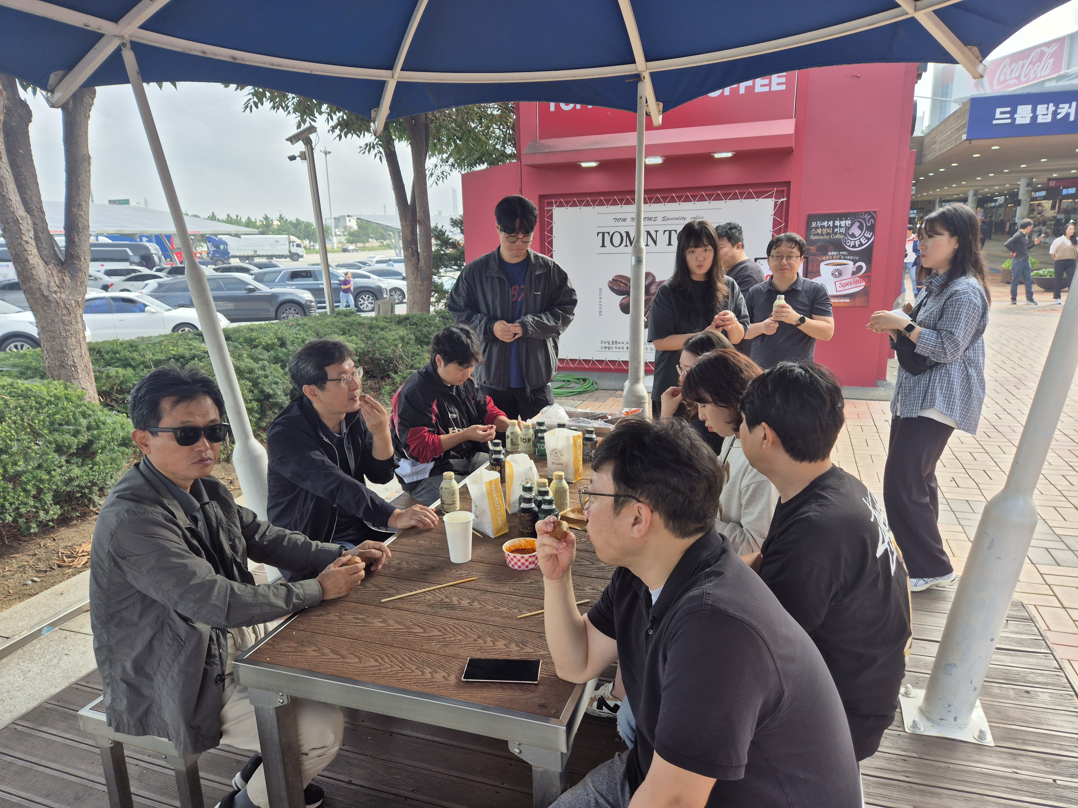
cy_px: 404
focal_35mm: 23
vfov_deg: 58.9
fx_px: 716
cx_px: 539
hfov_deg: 73.9
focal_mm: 5.4
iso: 25
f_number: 1.8
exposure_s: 1/574
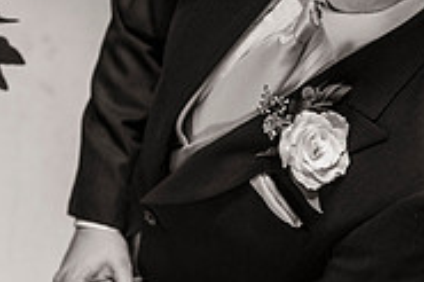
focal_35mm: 220
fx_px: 2589
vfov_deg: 6.2
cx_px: -57
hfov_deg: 9.3
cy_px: 49
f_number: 2.8
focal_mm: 70
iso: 1600
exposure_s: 1/160
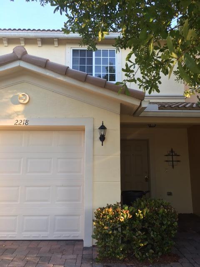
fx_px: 223
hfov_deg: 48.2
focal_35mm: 29
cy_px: 134
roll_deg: -0.1
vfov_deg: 61.7
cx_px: 100
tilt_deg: +9.7
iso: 32
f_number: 2.2
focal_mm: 4.15
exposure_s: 1/60
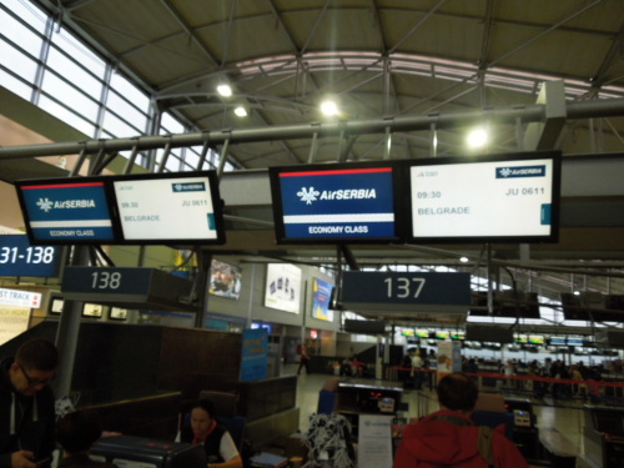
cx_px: 312
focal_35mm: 25
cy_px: 234
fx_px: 451
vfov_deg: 54.9
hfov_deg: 69.4
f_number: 3.3
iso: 250
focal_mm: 4.5
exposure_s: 1/30
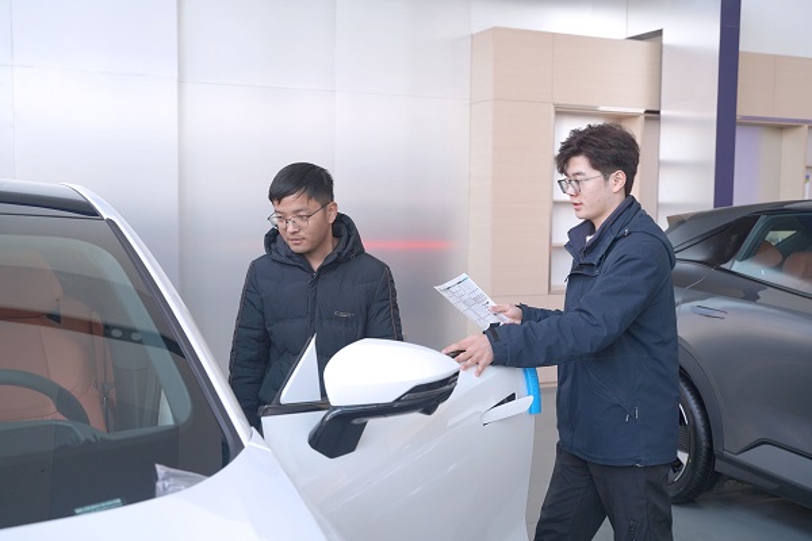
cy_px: 270
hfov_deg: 48.5
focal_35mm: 40
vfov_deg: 33.4
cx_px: 406
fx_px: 902
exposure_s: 1/160
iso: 500
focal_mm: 40
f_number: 4
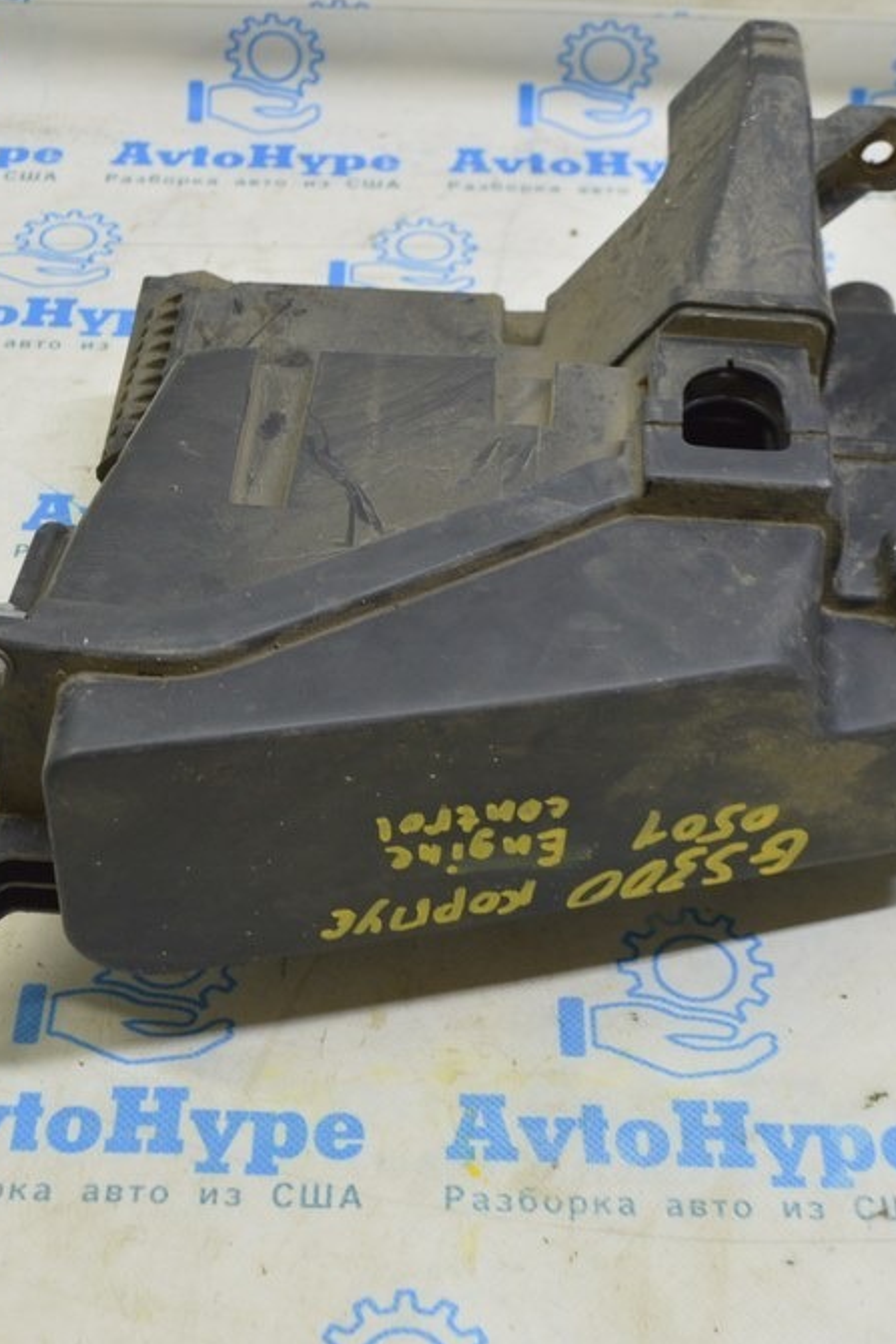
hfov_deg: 24.6
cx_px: 393
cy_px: 667
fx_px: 2052
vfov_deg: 36.2
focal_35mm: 55
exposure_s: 1/20
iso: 400
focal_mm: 24
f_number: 5.6
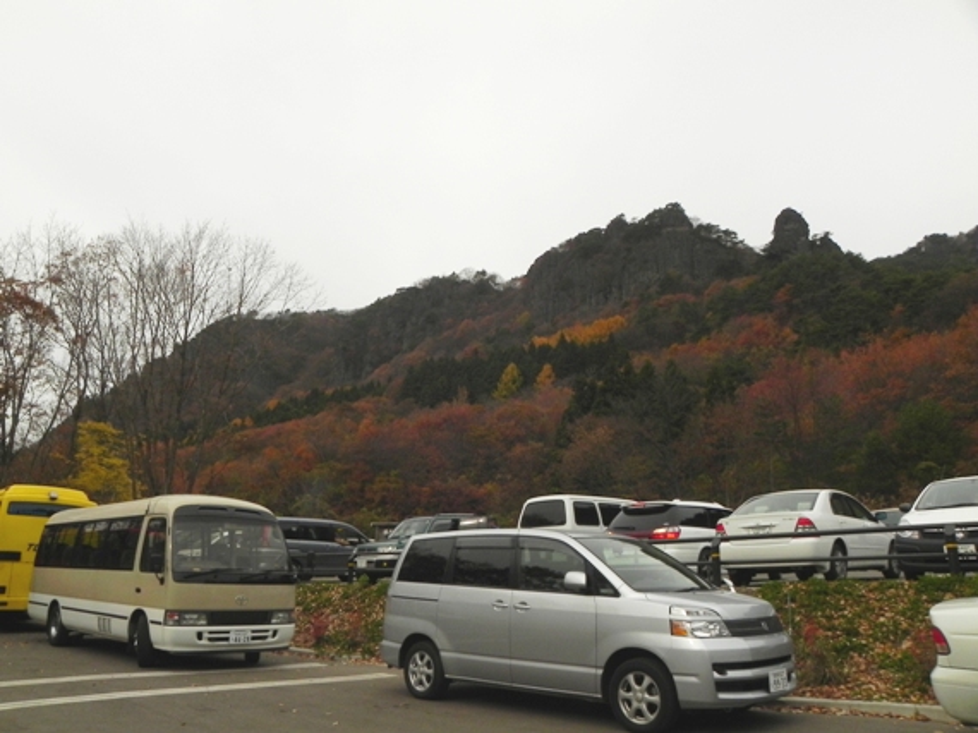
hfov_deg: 67.3
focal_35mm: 26
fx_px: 734
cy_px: 366
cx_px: 489
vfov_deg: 53.0
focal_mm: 4.6
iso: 160
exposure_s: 1/586
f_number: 8
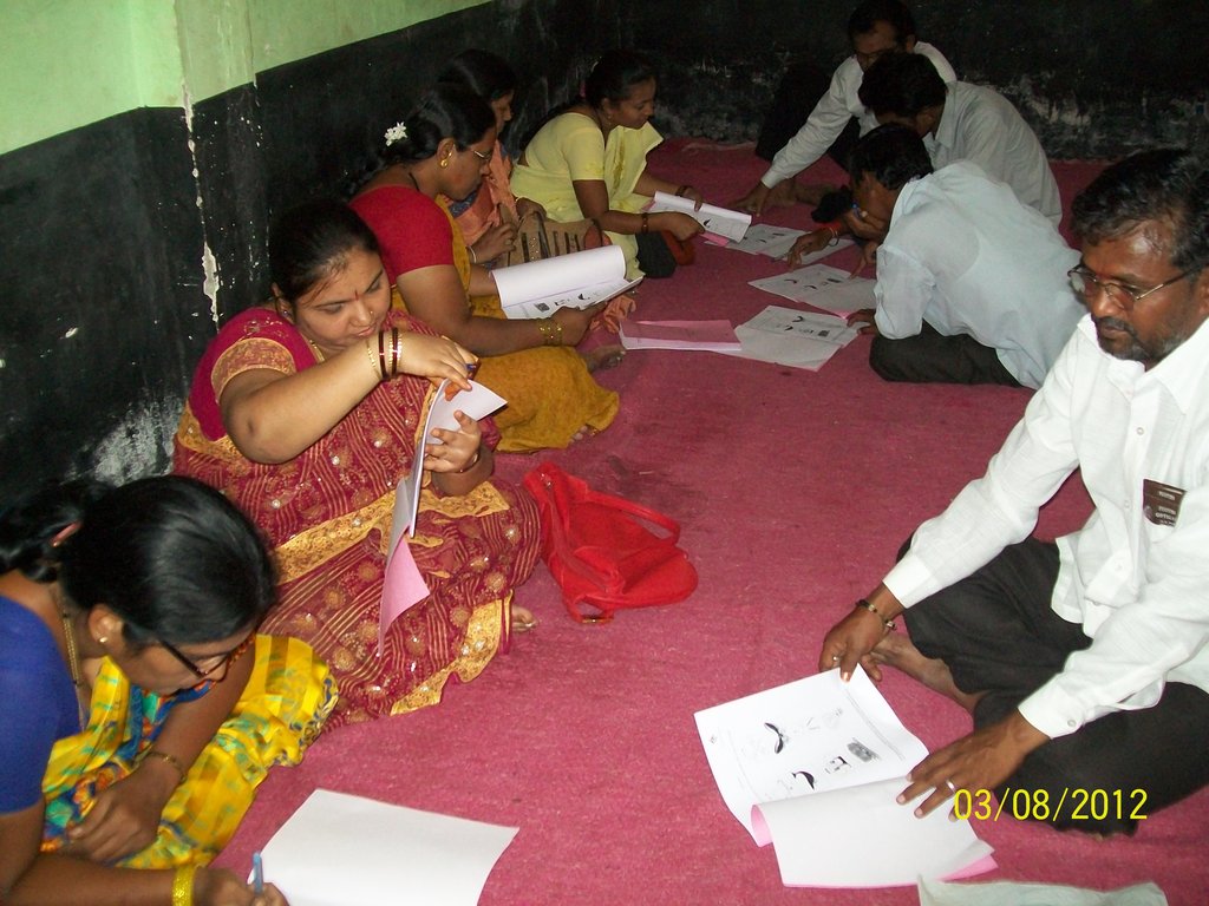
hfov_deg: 51.4
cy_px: 453
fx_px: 1257
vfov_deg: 39.7
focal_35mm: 36
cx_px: 604
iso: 160
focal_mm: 6
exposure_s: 1/60
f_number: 2.7
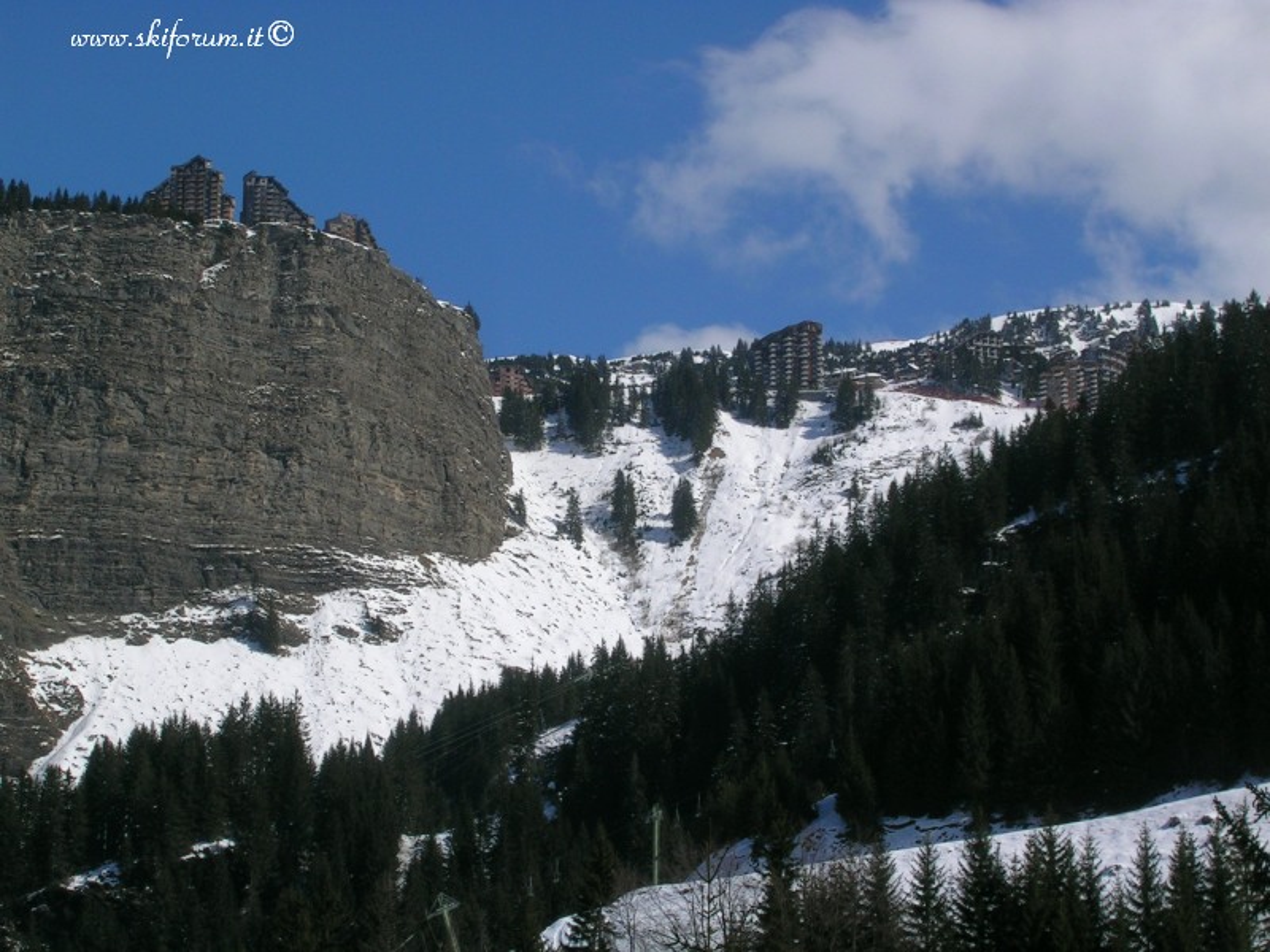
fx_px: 3852
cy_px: 476
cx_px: 635
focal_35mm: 105
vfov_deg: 14.1
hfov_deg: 18.7
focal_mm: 16.2
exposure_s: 1/411
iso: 50
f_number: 8.2
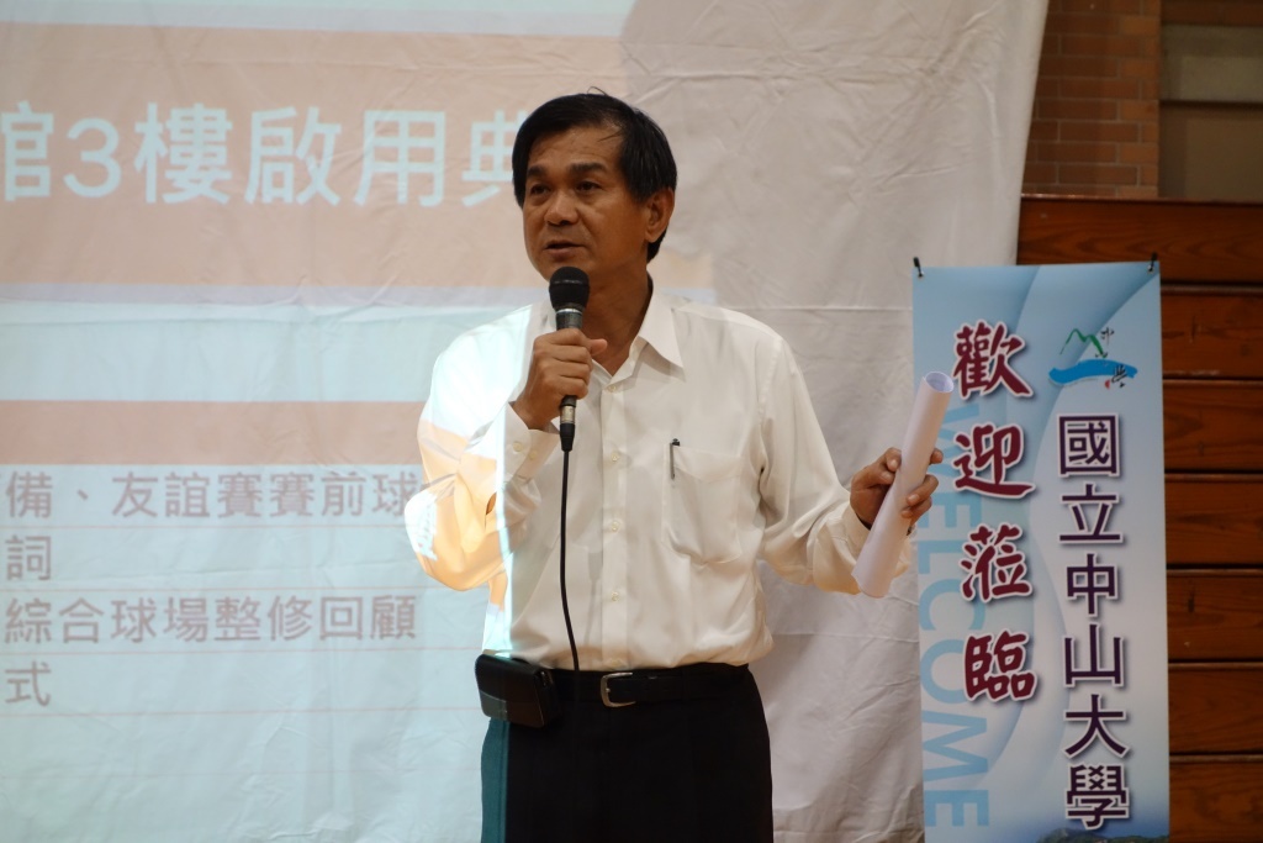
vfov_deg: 13.7
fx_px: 3509
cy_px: 422
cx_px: 632
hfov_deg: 20.4
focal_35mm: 100
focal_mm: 37.1
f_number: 4.9
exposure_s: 1/100
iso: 1250
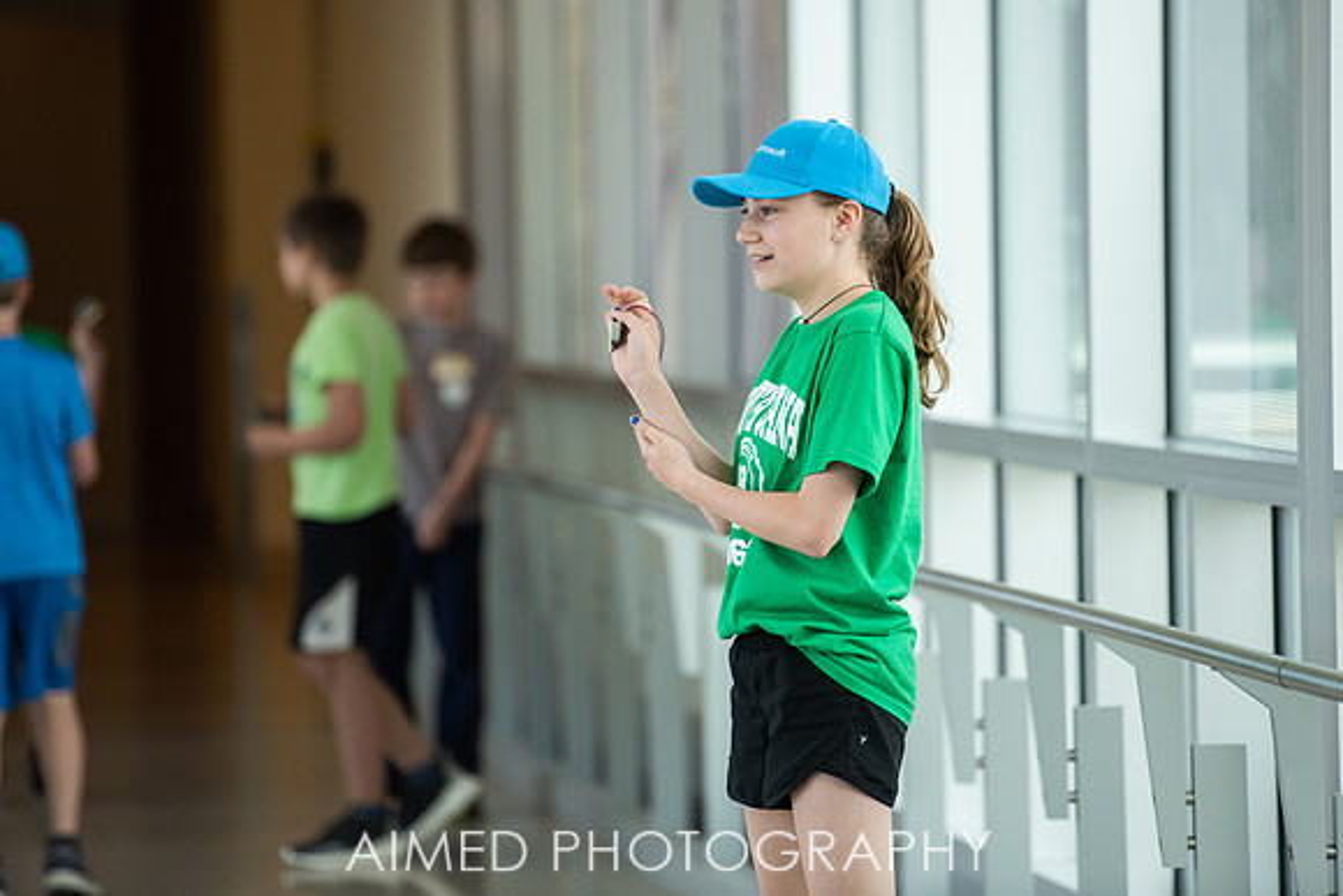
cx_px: 766
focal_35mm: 228
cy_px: 385
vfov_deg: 6.0
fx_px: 8512
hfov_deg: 9.0
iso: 800
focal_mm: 200
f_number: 3.2
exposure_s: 1/800
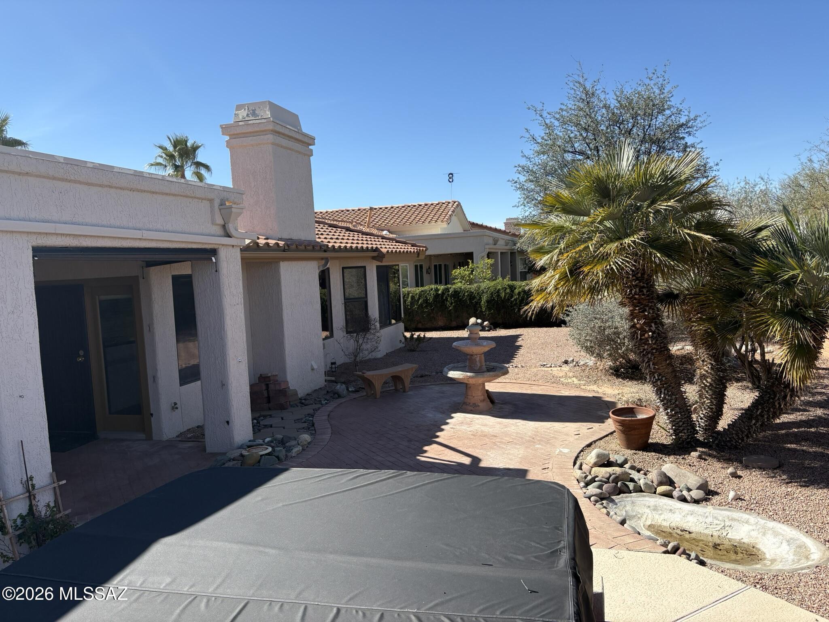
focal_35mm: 26
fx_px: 623
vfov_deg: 53.1
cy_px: 311
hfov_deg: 67.3
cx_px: 414
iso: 50
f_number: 1.6
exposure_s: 1/2451
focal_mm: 5.96
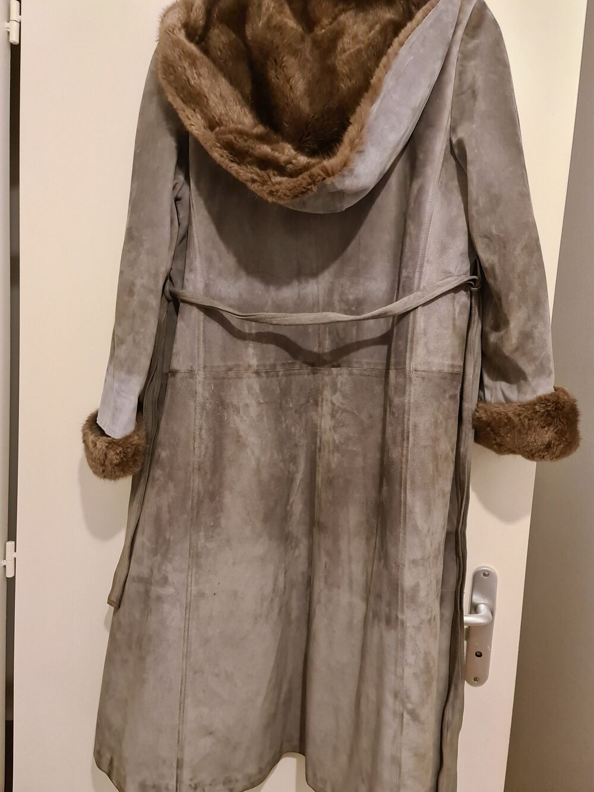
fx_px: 572
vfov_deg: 69.4
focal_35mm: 25
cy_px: 396
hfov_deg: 54.9
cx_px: 297
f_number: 1.8
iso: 800
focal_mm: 7
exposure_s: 1/100
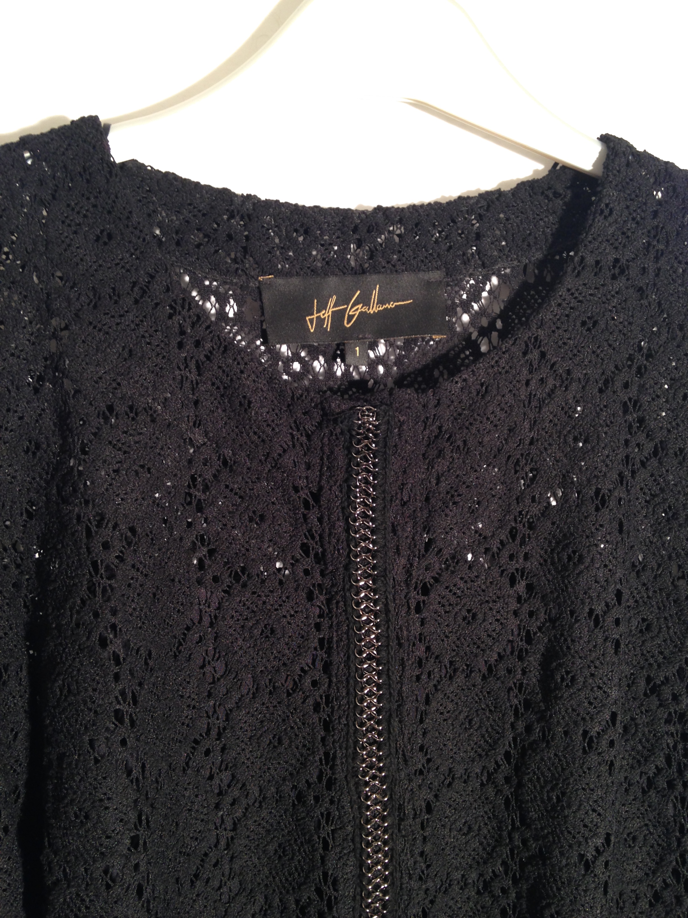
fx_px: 875
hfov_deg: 42.9
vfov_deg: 55.4
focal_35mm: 33
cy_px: 459
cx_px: 344
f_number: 2.4
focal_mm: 4.12
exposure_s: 1/20
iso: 50
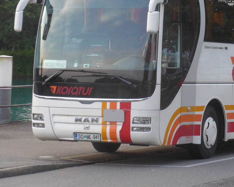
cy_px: 35
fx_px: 1302
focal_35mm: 188
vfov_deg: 8.2
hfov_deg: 10.2
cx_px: 185
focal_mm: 21.6
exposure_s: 1/80
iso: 250
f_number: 4.9
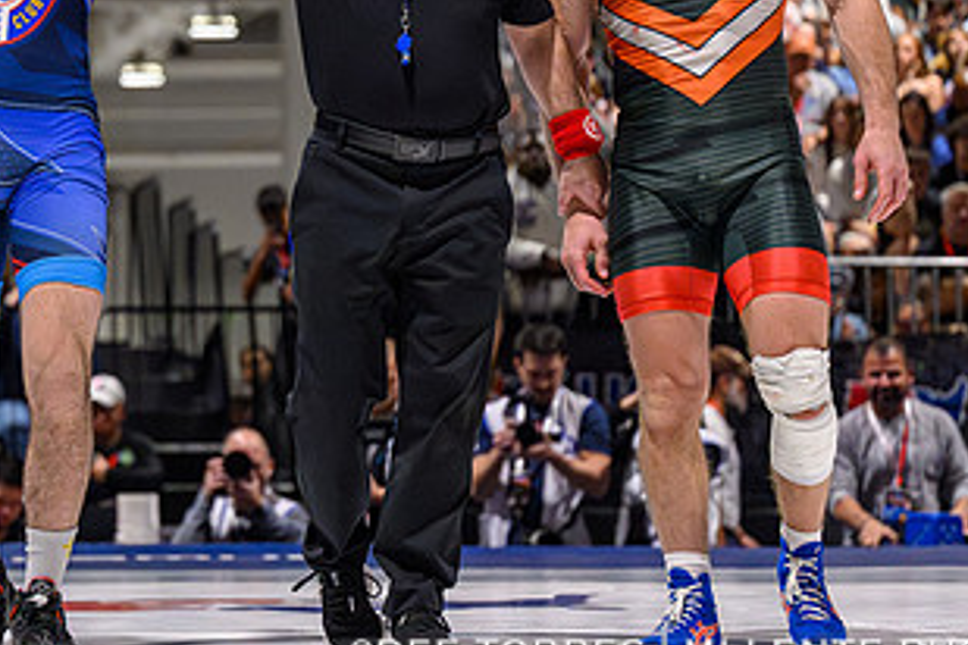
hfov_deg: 12.9
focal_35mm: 159
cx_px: 331
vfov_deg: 8.6
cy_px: 169
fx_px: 4275
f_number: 2.8
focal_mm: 74
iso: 10000
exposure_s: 1/800
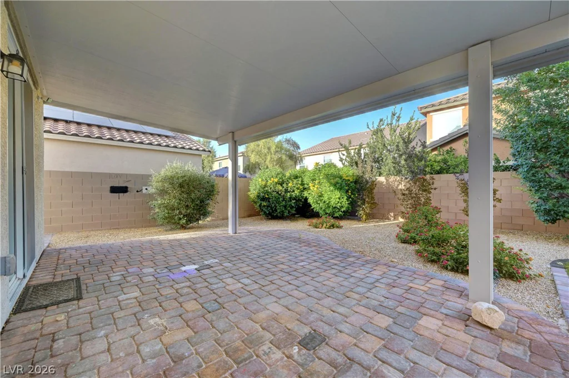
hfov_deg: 104.3
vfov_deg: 81.1
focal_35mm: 14
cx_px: 284
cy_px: 189
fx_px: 221
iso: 800
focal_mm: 14
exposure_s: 1/125
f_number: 8
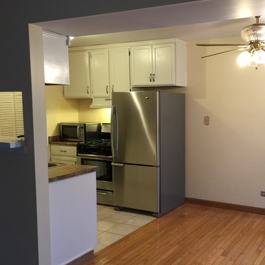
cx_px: 189
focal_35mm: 38
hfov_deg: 42.9
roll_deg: +0.0
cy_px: 142
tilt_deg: -6.8
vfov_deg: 43.8
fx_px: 329
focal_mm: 4.15
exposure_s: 1/15
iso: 80
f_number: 2.2
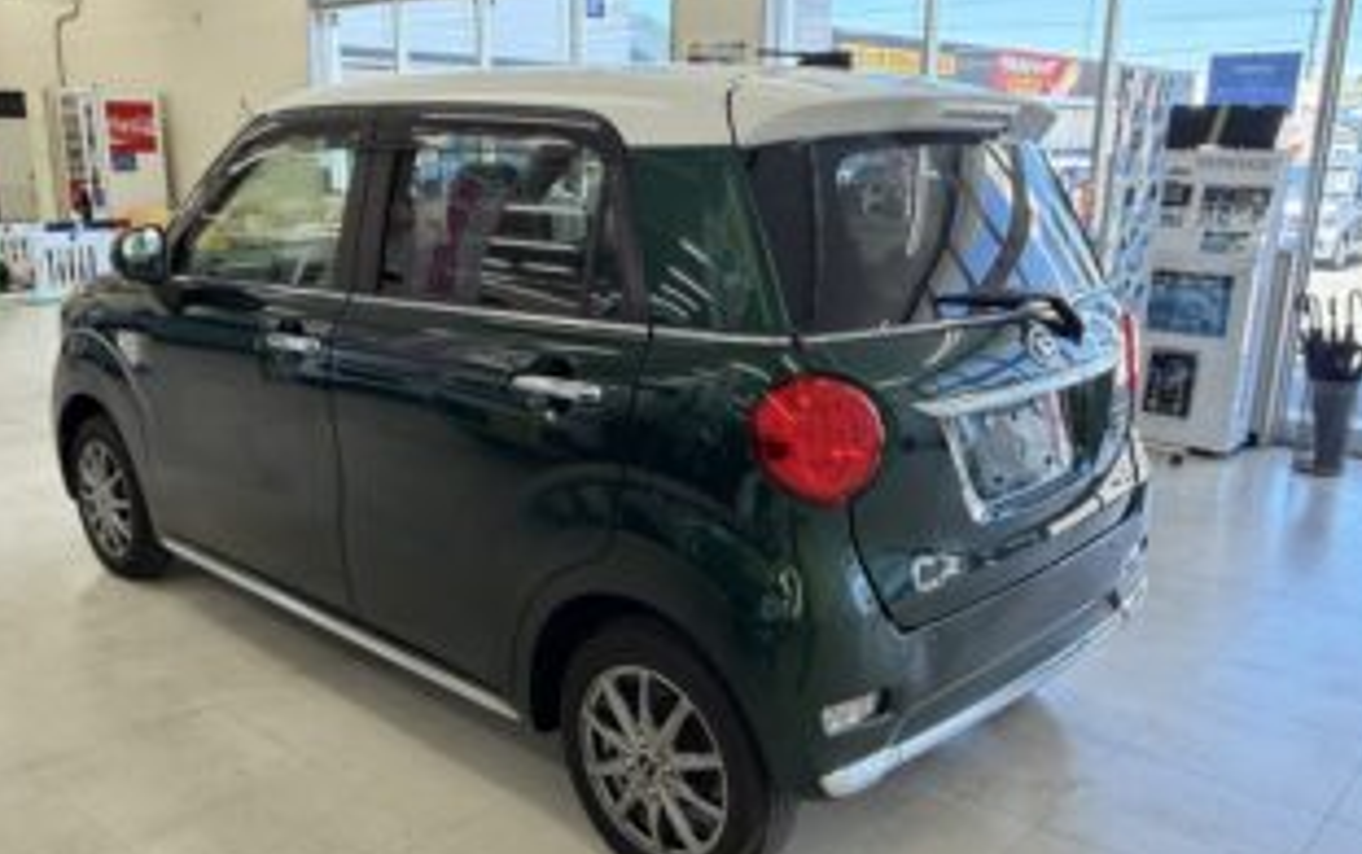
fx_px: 1152
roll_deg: -0.4
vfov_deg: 40.6
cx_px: 653
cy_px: 475
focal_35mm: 31
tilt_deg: -15.7
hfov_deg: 61.2
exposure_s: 1/121
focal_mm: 2.22
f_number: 2.2
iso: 320
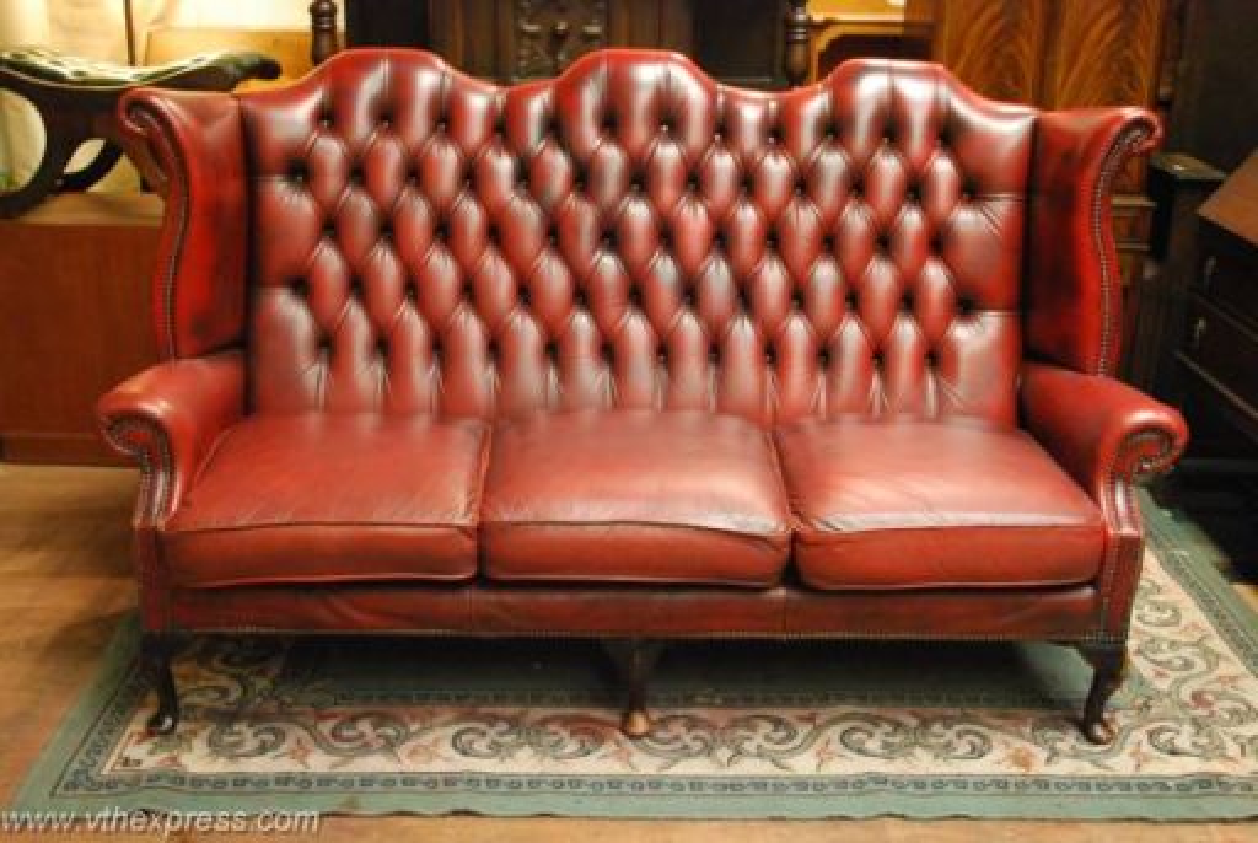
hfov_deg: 49.5
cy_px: 422
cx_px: 629
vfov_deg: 34.3
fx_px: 1365
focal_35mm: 39
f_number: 4.5
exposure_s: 1/10
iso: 1600
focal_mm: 26
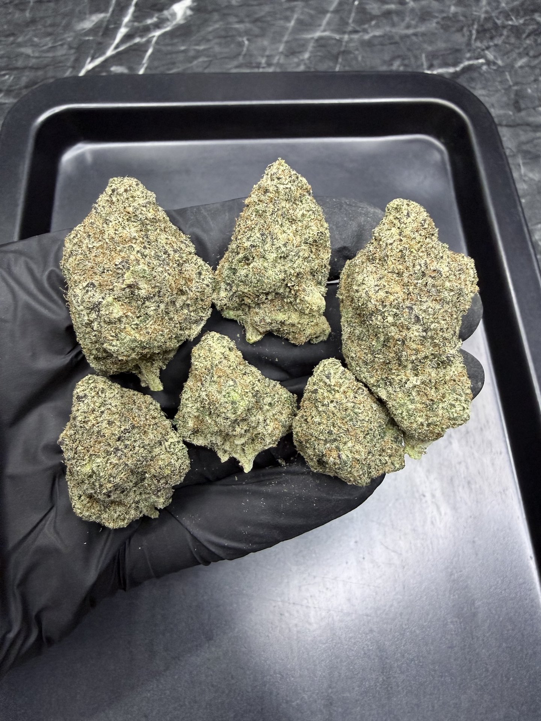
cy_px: 360
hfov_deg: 56.8
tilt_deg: -67.5
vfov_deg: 71.6
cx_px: 270
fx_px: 500
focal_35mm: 24
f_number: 2.2
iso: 200
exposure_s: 1/71
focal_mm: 2.22
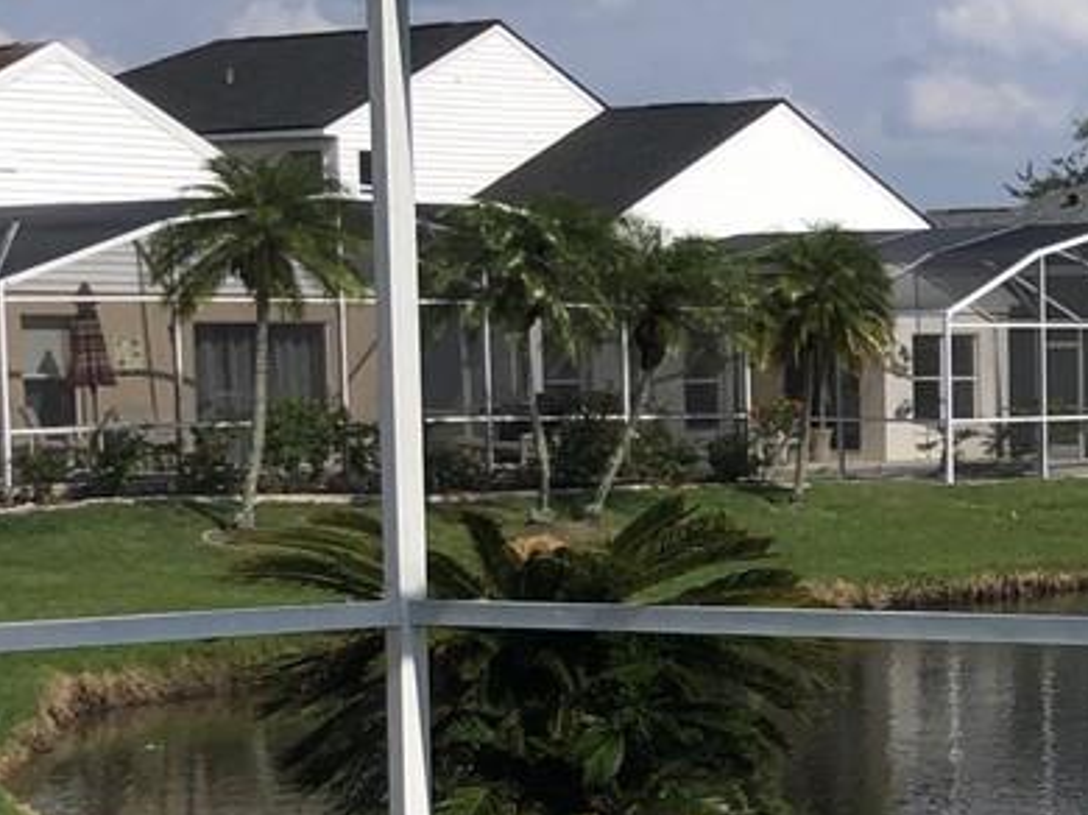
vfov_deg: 12.8
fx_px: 3612
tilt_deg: -5.6
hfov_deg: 16.6
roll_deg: +0.5
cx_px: 1194
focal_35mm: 115
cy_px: 731
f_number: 1.8
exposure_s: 1/1946
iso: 20
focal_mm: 4
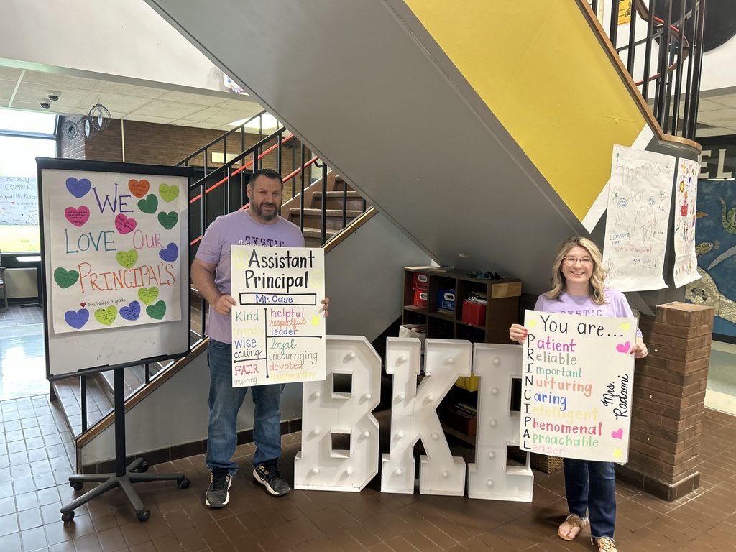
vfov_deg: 53.1
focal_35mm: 26
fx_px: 553
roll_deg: -1.7
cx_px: 368
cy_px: 276
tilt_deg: -7.6
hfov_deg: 67.3
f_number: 1.5
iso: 250
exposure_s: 1/60
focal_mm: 5.7
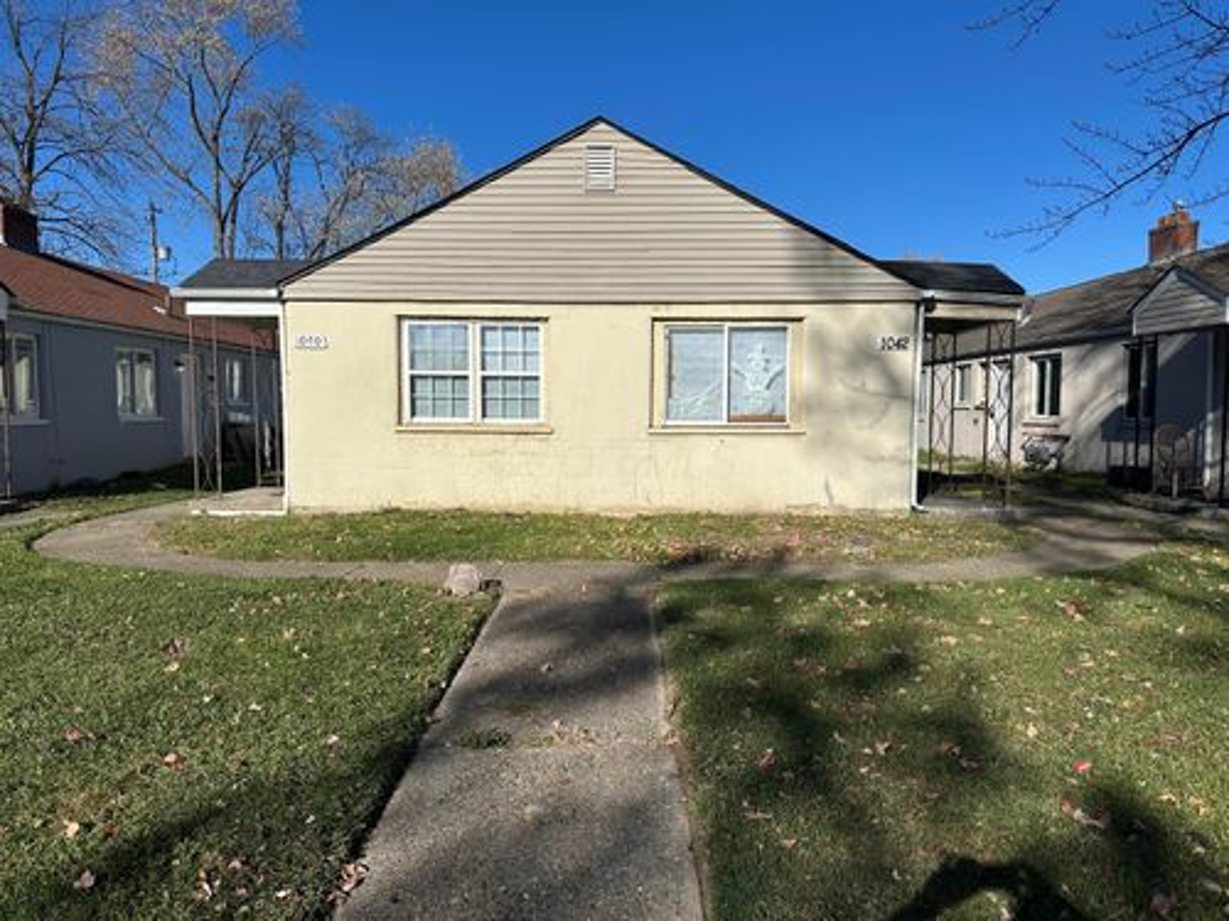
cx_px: 614
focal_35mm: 24
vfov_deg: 56.8
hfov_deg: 71.6
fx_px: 852
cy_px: 460
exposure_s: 1/9709
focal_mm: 6.86
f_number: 1.78
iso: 80
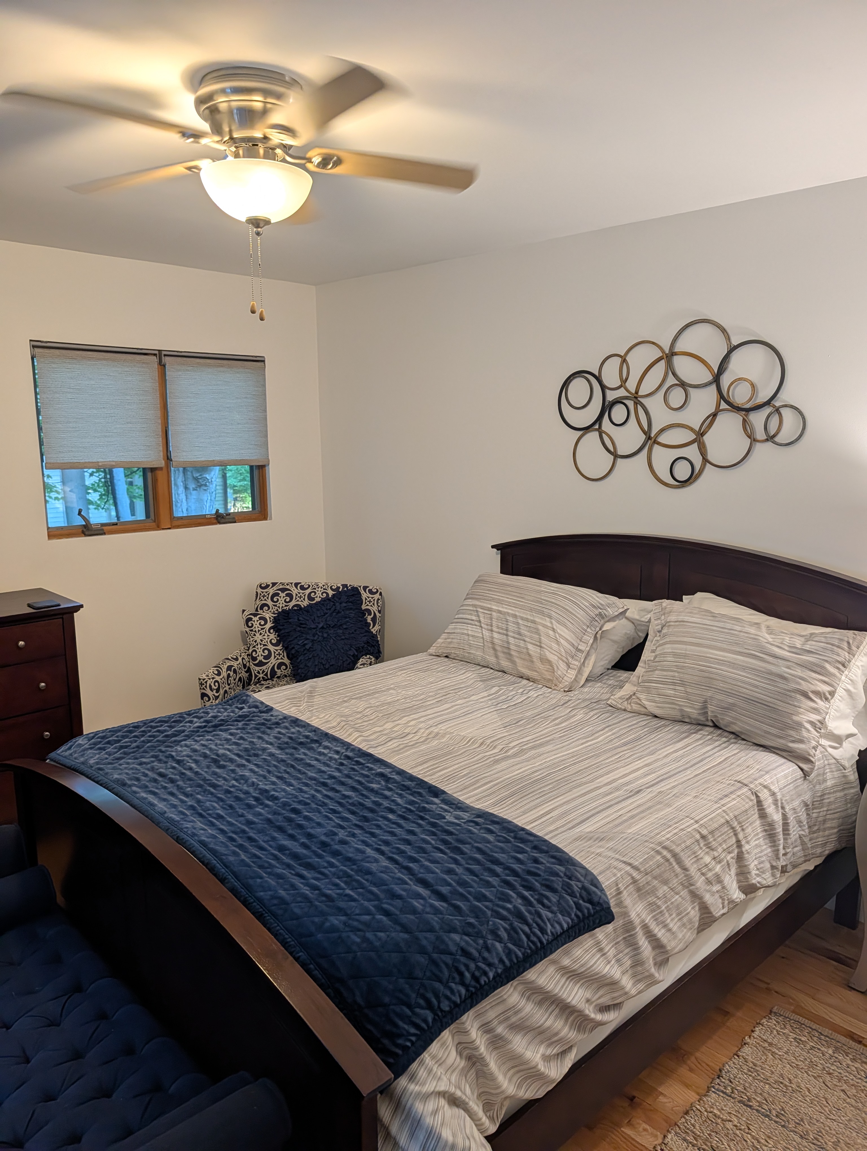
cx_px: 434
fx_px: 799
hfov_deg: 56.9
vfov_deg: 71.5
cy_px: 576
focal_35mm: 24
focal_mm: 6.9
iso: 268
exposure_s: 1/120
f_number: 1.68
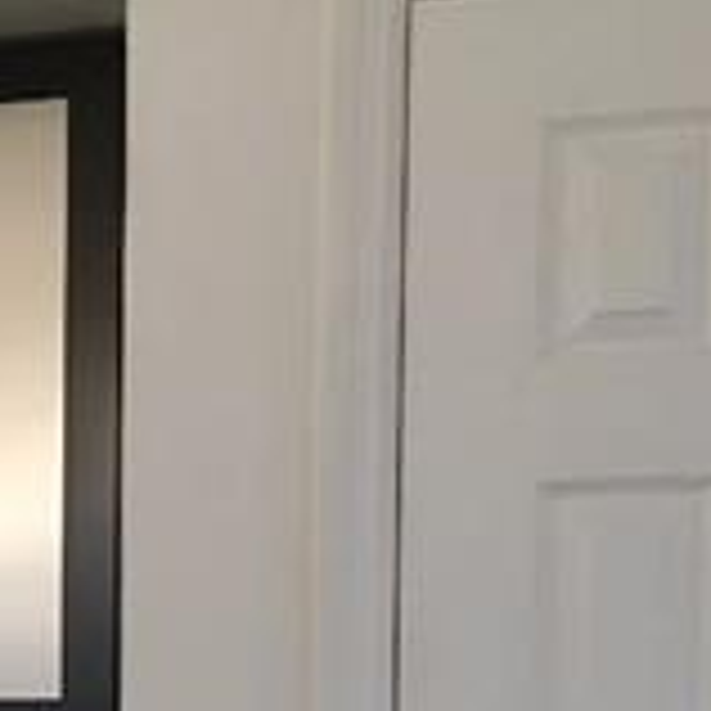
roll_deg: +0.5
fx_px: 2417
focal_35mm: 104
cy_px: 824
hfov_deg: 14.5
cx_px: -616
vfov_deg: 16.2
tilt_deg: -3.0
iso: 200
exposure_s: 1/30
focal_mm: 4.15
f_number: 2.2
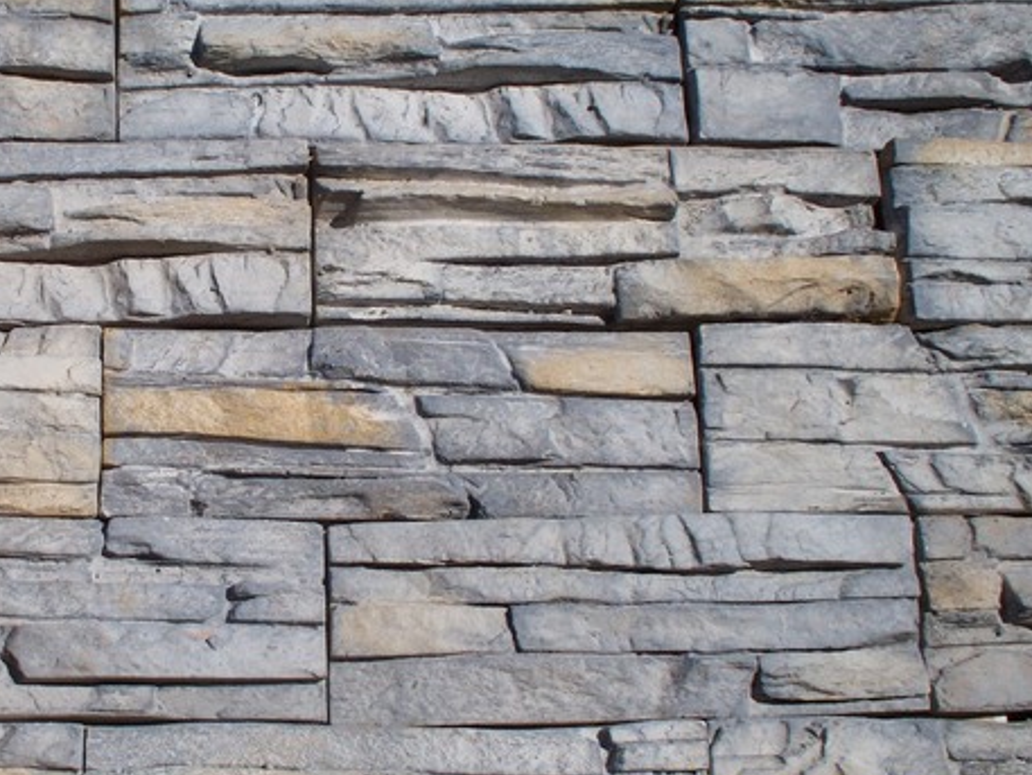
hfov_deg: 30.0
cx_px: 210
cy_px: 314
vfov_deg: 23.3
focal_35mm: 63
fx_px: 1879
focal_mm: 7.54
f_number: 5
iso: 64
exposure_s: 1/800
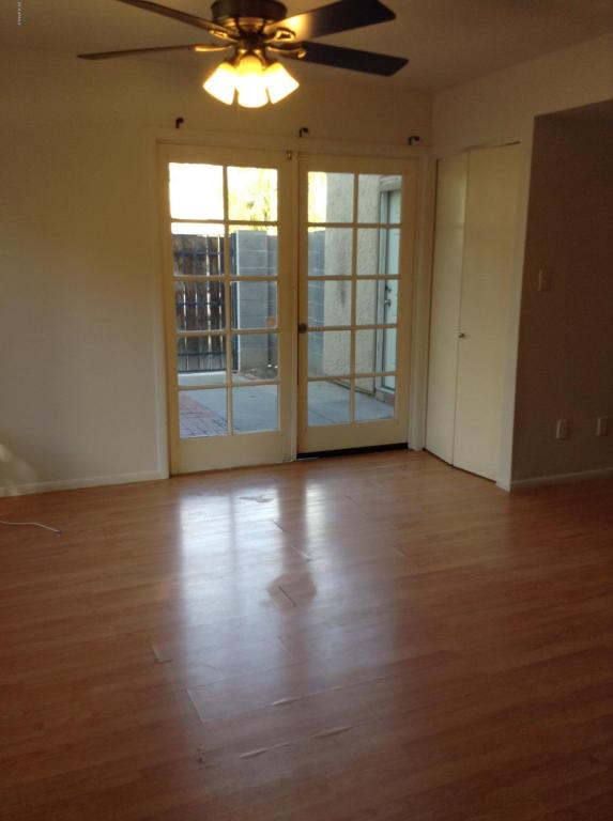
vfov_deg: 55.4
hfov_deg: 42.8
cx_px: 306
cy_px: 410
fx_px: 782
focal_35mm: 33
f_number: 2.4
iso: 32
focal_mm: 3.3
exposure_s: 1/60
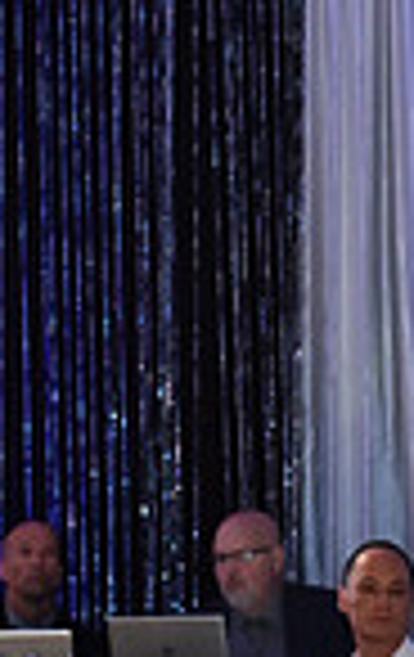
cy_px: 835
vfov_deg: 6.4
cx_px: 1264
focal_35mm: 323
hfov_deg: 4.0
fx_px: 5797
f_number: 4.5
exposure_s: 1/250
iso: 2000
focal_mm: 80
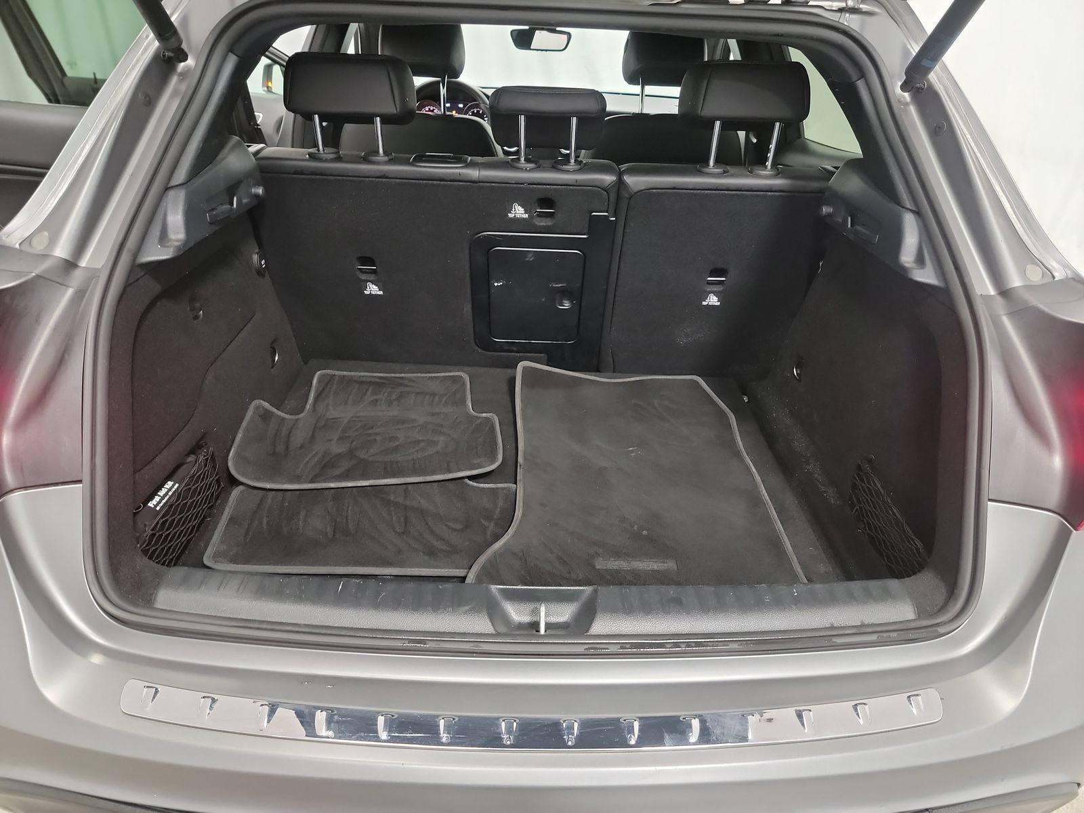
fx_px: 752
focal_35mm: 24
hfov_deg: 71.6
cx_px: 542
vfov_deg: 56.8
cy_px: 406
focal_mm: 6.7
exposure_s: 1/19
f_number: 1.8
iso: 829
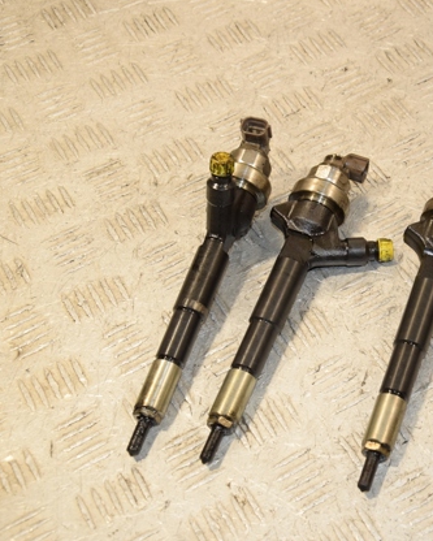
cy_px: 270
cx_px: 411
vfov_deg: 25.1
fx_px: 1213
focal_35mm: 76
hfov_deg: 19.8
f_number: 7.1
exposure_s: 1/200
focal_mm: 35
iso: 800
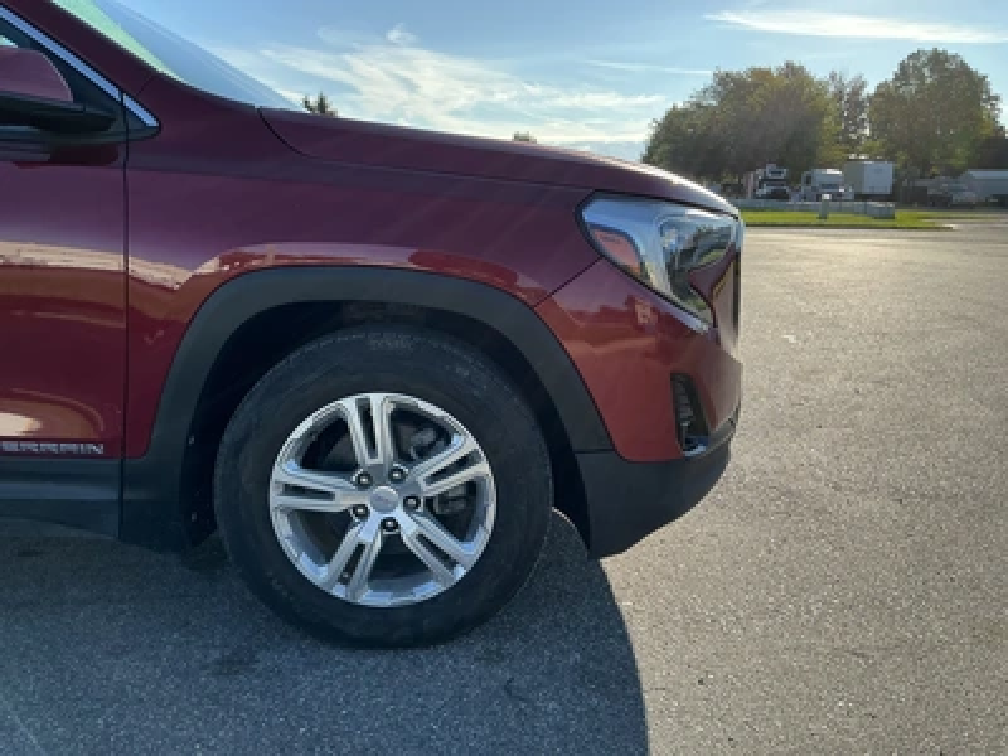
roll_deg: +0.4
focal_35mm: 28
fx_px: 815
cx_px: 504
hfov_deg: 63.4
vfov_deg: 49.7
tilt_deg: -12.6
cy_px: 378
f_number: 1.8
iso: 25
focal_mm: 3
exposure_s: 1/1195
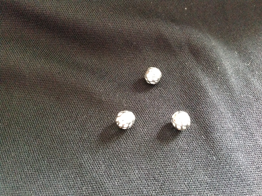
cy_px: 98
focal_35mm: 35
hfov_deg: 52.7
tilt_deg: -57.7
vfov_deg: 40.6
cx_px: 131
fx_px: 265
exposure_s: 1/15
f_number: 2.4
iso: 400
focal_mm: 4.28
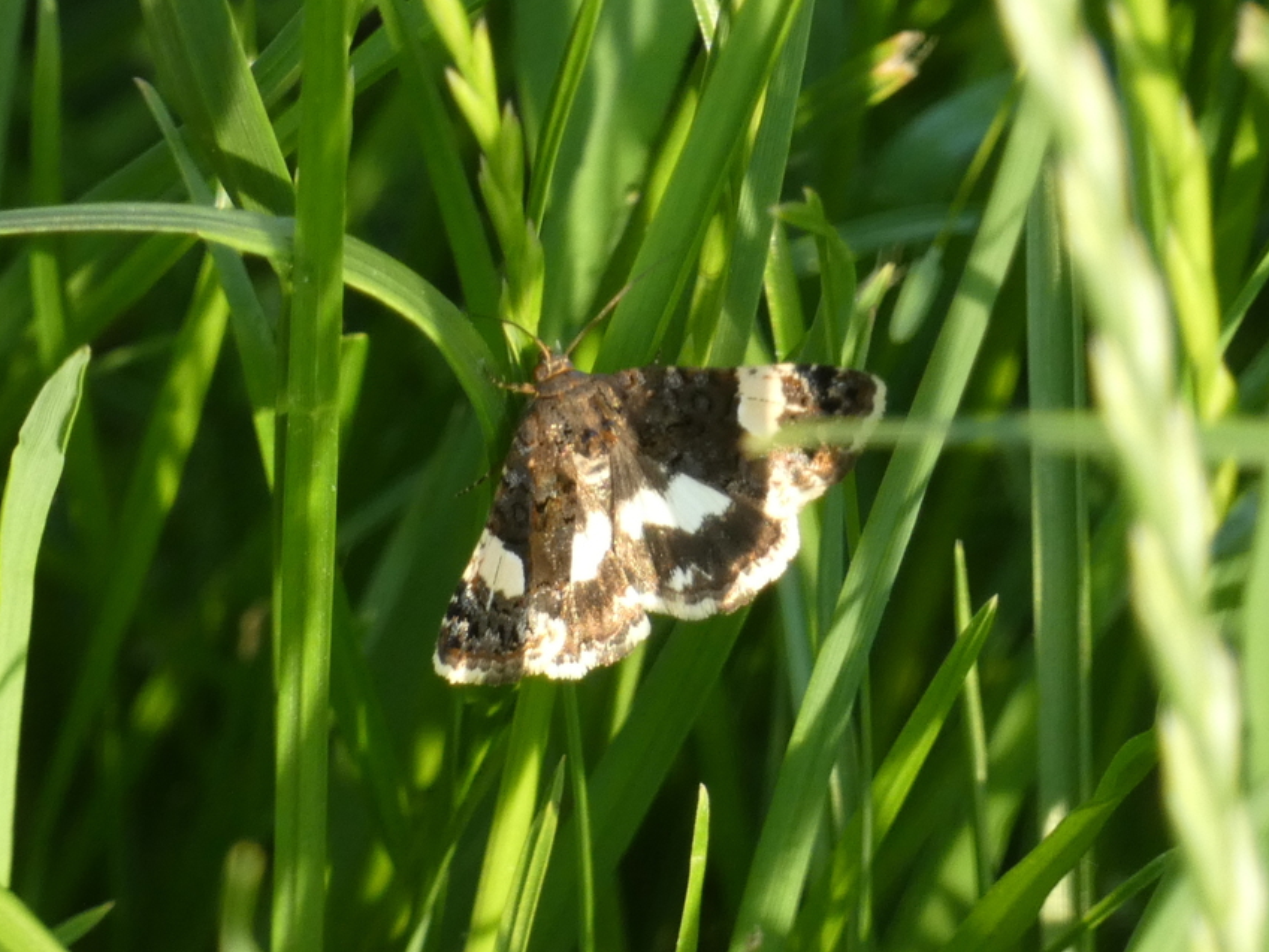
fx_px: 17269
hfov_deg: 4.2
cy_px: 477
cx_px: 636
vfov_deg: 3.2
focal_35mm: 471
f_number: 5.6
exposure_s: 1/100
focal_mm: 84
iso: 250
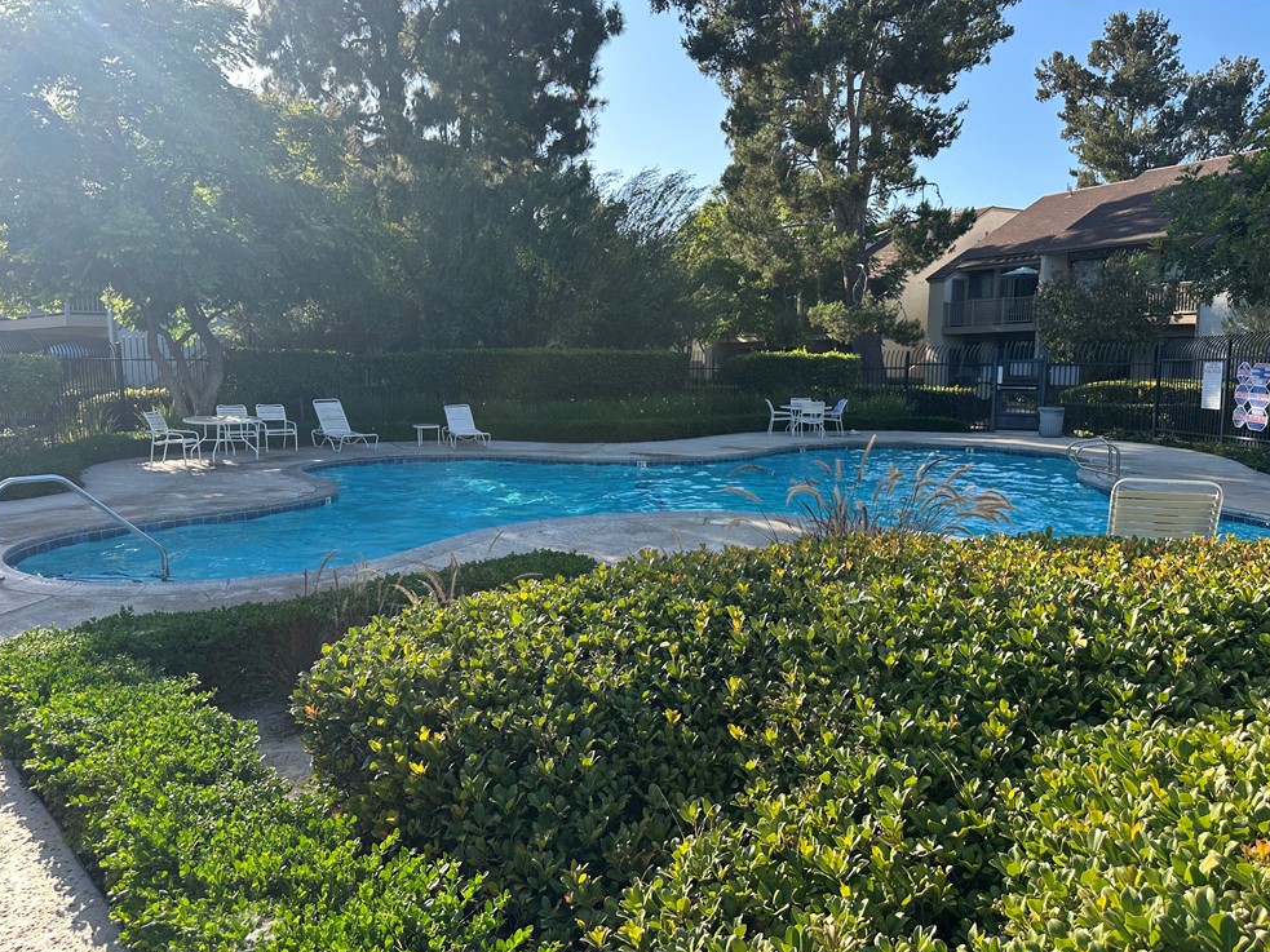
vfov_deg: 54.9
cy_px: 486
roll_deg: -0.6
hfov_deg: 69.4
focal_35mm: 25
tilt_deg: -5.7
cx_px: 651
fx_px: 917
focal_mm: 6.86
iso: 80
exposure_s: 1/1062
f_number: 1.78
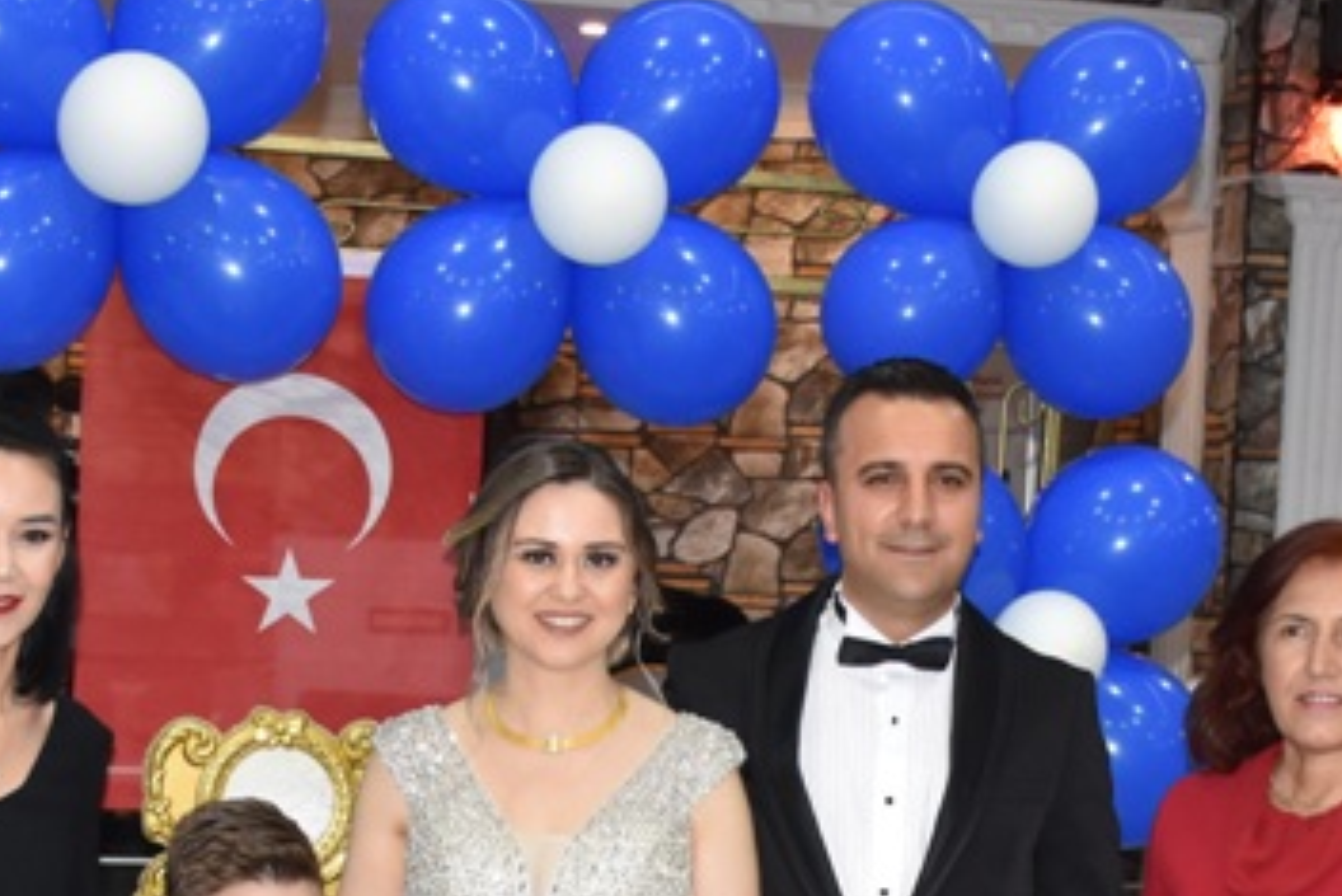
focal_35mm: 96
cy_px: 1005
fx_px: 3580
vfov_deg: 13.9
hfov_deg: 21.2
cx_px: 618
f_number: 3.5
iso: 560
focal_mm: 22
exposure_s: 1/60
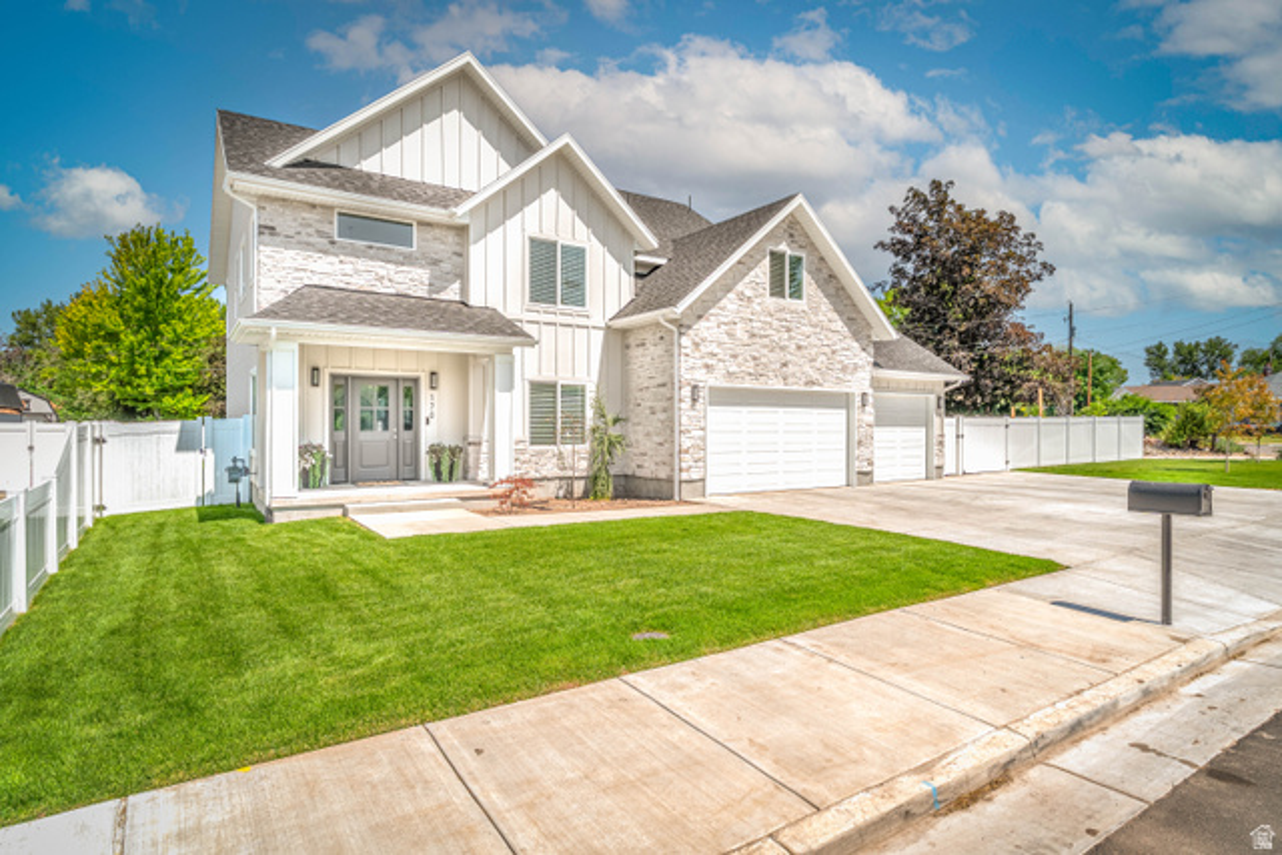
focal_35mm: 19
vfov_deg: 64.6
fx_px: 677
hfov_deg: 86.9
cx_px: 641
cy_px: 428
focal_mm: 19
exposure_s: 1/3200
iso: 100
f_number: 8
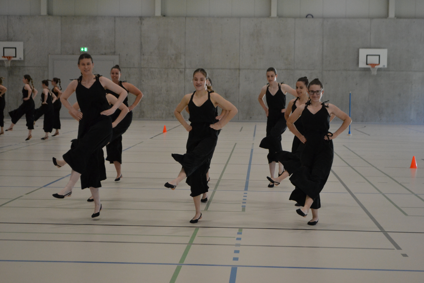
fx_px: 848
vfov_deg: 18.9
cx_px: 212
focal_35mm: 72
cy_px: 142
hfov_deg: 28.1
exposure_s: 1/500
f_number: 5.6
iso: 2200
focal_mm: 48
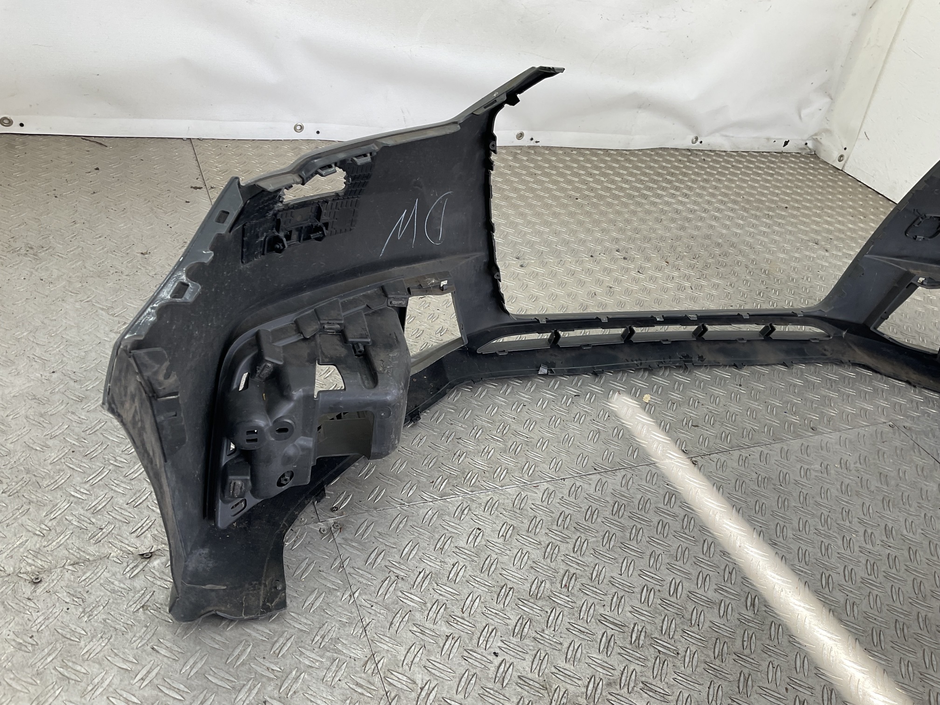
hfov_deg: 61.7
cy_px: 352
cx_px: 470
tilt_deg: -33.5
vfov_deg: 48.2
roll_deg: -15.4
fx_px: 787
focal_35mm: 29
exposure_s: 1/101
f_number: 1.8
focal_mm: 3
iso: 16
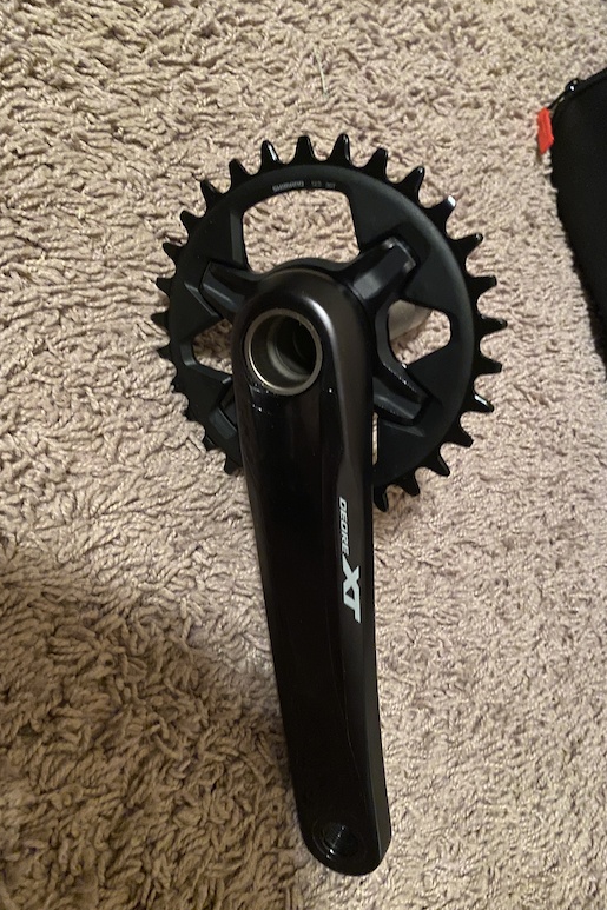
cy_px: 456
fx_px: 708
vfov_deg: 65.5
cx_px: 306
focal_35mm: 28
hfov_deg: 46.4
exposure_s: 1/12
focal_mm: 4.25
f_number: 1.8
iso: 500
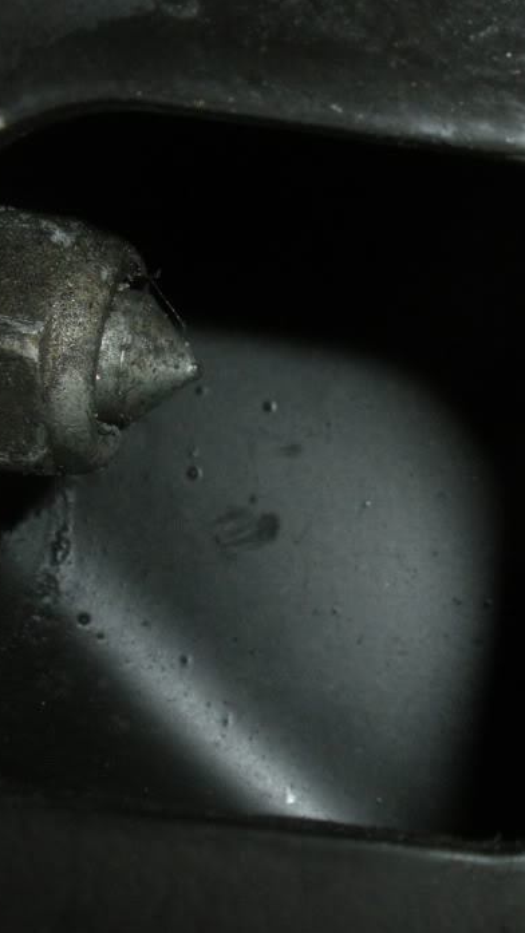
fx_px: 1386
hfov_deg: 20.8
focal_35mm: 56
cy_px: 466
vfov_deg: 37.2
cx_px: 516
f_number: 5.6
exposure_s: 1/60
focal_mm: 6.3
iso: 200
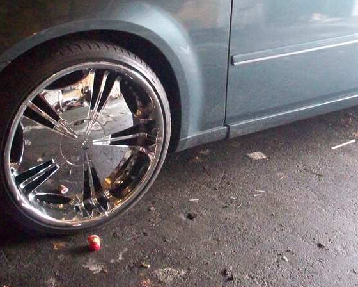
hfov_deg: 28.7
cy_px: 79
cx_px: 196
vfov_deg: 23.0
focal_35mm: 66
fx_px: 699
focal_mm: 6.2
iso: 478
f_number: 2.8
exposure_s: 1/45
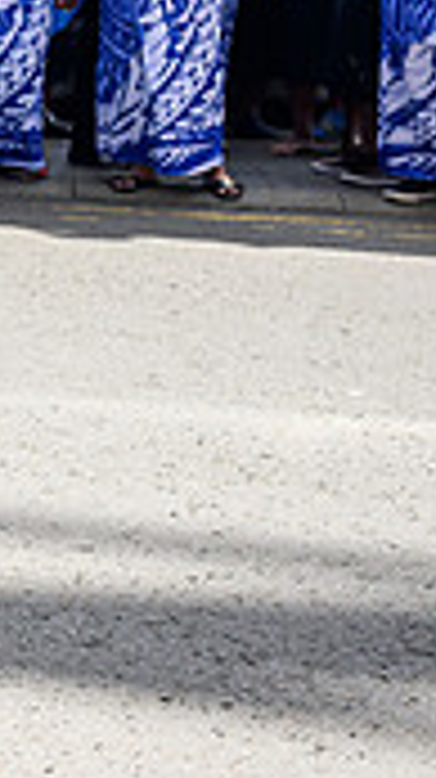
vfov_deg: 20.5
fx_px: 2102
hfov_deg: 9.6
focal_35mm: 102
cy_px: 61
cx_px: -800
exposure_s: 1/1000
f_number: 4.5
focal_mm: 29
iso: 500
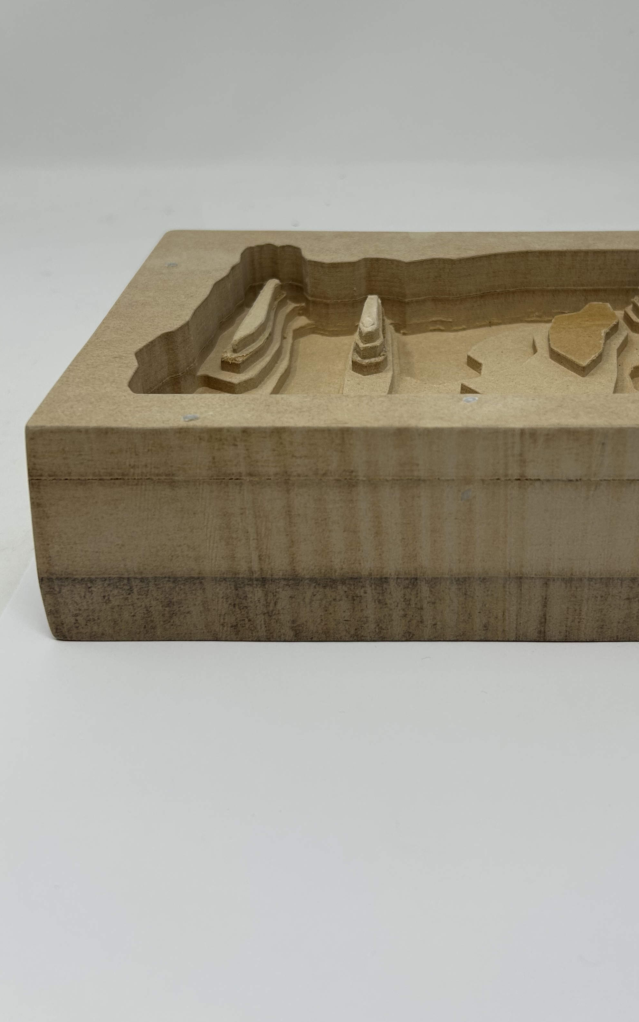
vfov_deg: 55.0
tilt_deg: -27.8
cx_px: 428
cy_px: 424
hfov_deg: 35.9
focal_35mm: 35
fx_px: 975
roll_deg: -0.6
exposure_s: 1/468
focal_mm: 5.7
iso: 50
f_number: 1.5
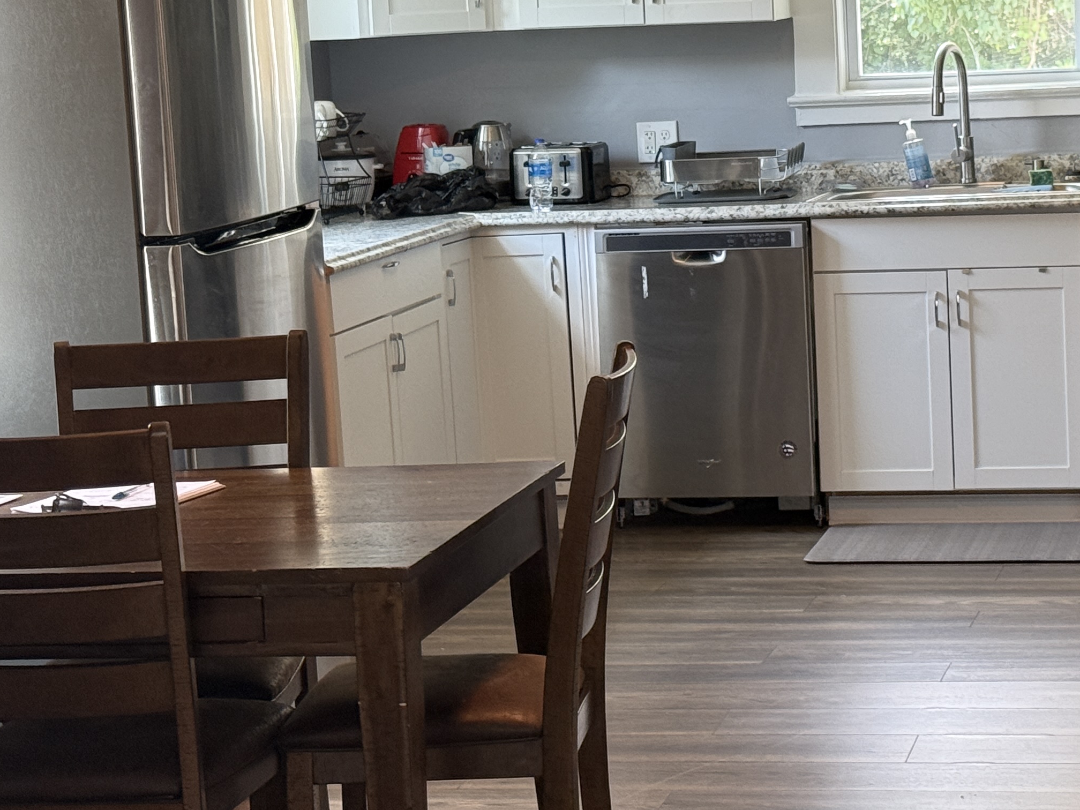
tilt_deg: -5.6
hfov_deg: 20.3
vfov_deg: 15.4
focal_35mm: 96
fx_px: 2995
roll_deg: +2.7
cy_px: 244
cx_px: 809
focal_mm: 6.76
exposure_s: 1/60
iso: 160
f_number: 1.78
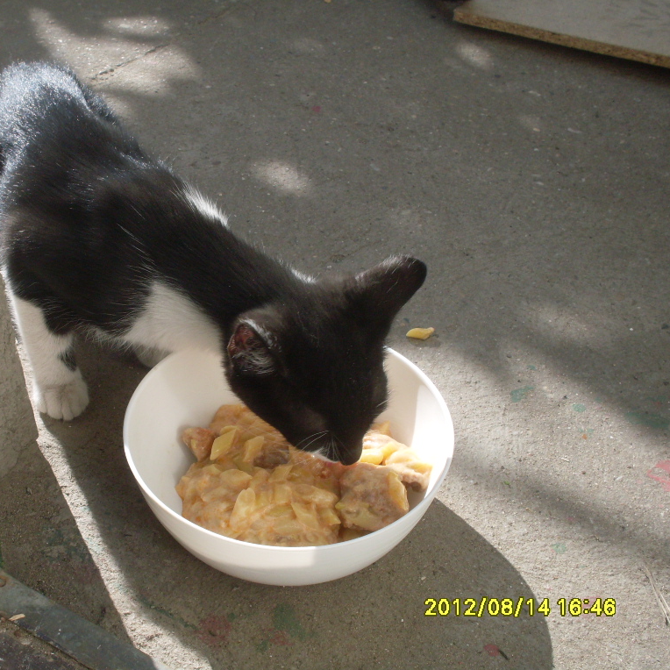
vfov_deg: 37.6
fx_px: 985
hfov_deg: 37.2
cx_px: 228
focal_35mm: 45
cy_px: 336
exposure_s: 1/125
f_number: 8.4
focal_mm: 6.3
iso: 80
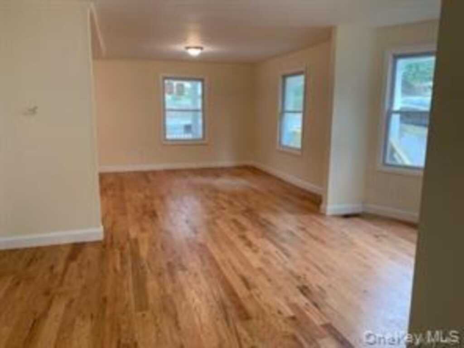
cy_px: 174
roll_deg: +0.3
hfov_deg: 67.3
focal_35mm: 26
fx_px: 349
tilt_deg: -10.9
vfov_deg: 53.1
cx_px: 232
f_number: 1.8
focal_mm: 4.25
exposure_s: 1/60
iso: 64
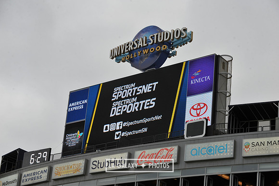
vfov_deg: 14.4
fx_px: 736
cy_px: 93
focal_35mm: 95
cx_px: 140
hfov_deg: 21.5
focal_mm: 95
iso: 400
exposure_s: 1/200
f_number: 9
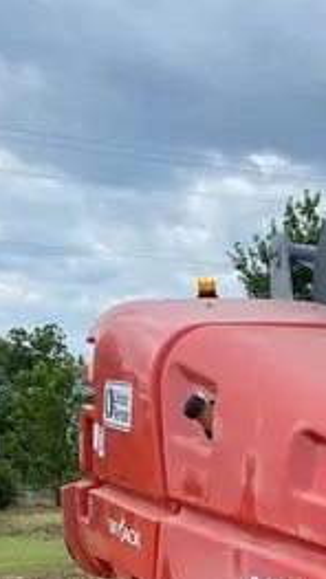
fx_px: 1214
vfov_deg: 23.5
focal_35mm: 79
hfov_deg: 14.3
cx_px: 493
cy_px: 767
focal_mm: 4.25
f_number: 1.8
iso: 32
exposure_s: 1/1961
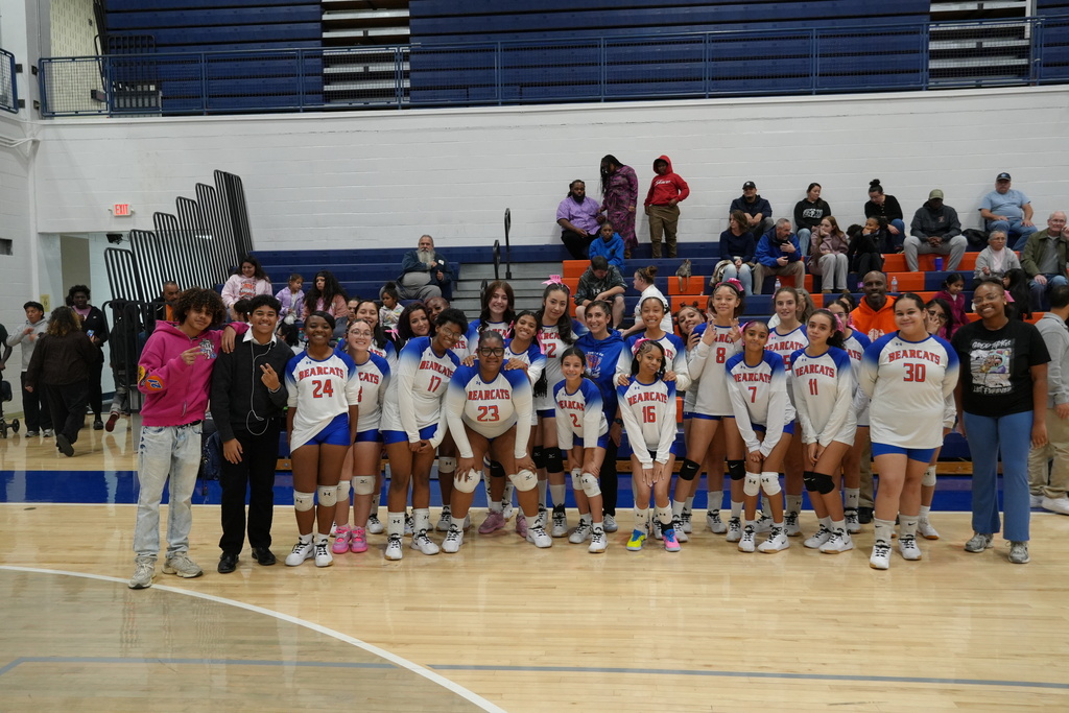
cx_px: 534
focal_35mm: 28
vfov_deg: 45.7
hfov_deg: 64.5
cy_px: 356
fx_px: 846
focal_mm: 19
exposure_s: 1/160
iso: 1250
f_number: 4
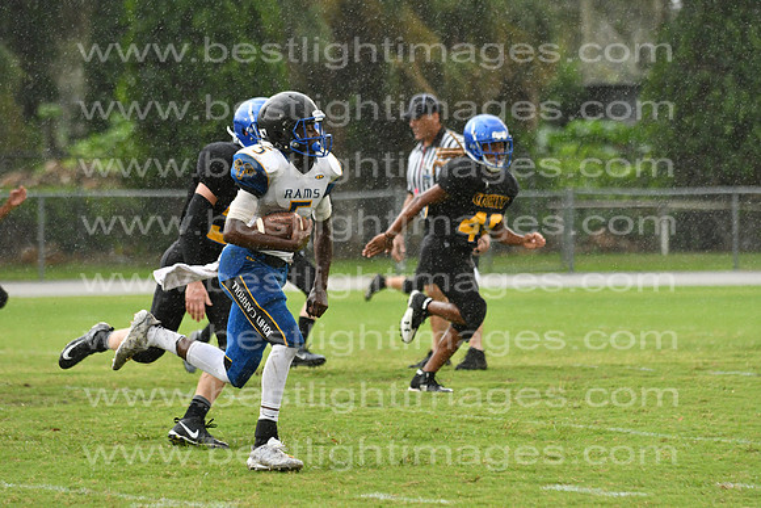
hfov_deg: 9.8
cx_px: 380
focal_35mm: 210
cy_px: 254
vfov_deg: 6.5
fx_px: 4440
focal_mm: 140
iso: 1000
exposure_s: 1/1000
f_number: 3.5
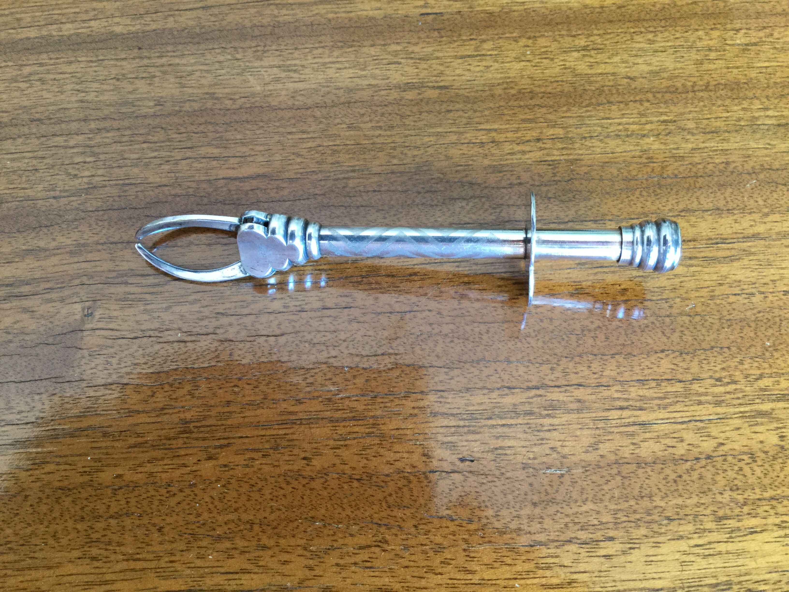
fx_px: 707
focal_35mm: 31
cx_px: 394
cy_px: 296
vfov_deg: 45.4
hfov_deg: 58.4
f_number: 2.4
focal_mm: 3.3
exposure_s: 1/33
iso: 125
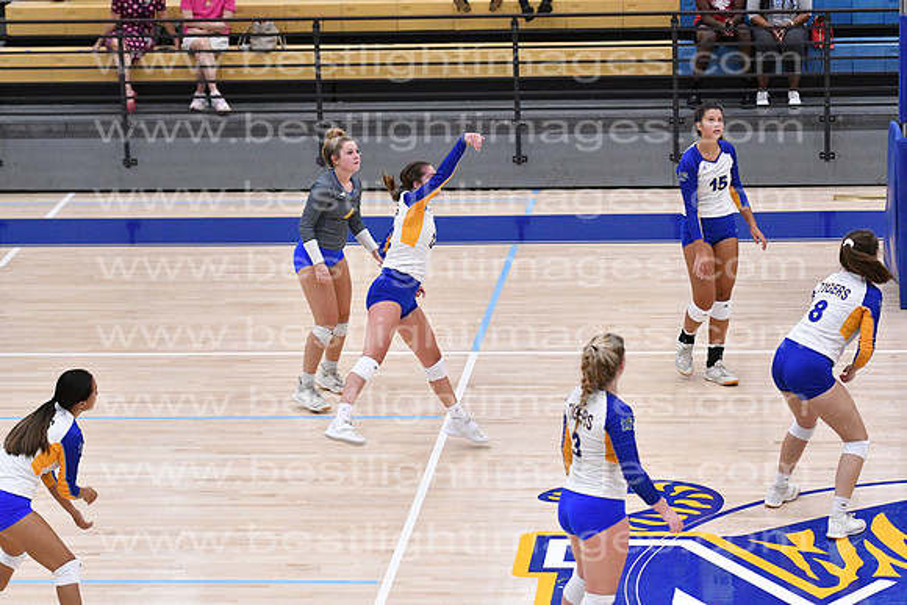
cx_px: 454
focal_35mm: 135
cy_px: 302
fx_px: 3402
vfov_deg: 10.2
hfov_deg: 15.2
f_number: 3.2
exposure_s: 1/1000
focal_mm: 90
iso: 6400
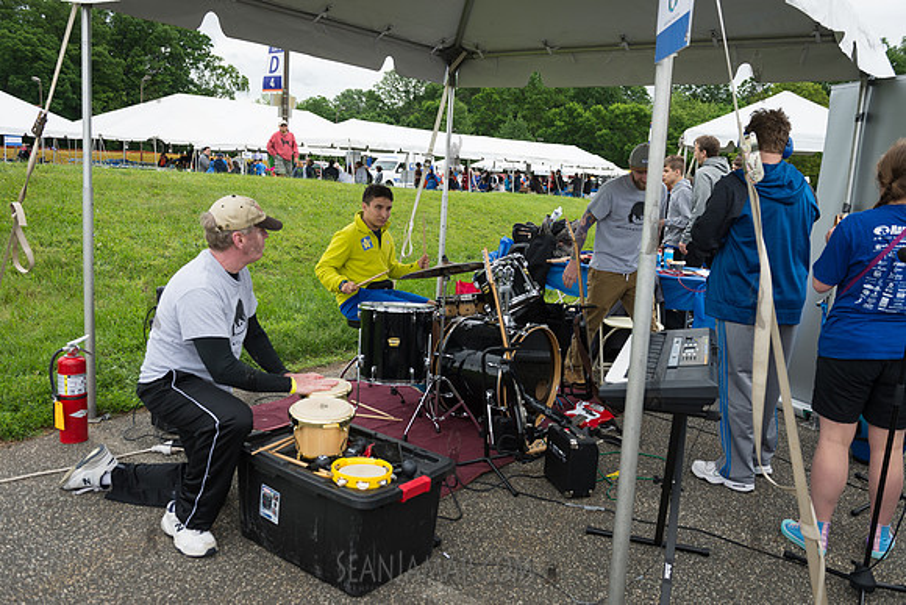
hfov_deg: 60.3
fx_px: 780
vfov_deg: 42.3
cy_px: 302
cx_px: 453
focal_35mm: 31
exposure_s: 1/400
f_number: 5
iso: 200
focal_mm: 31
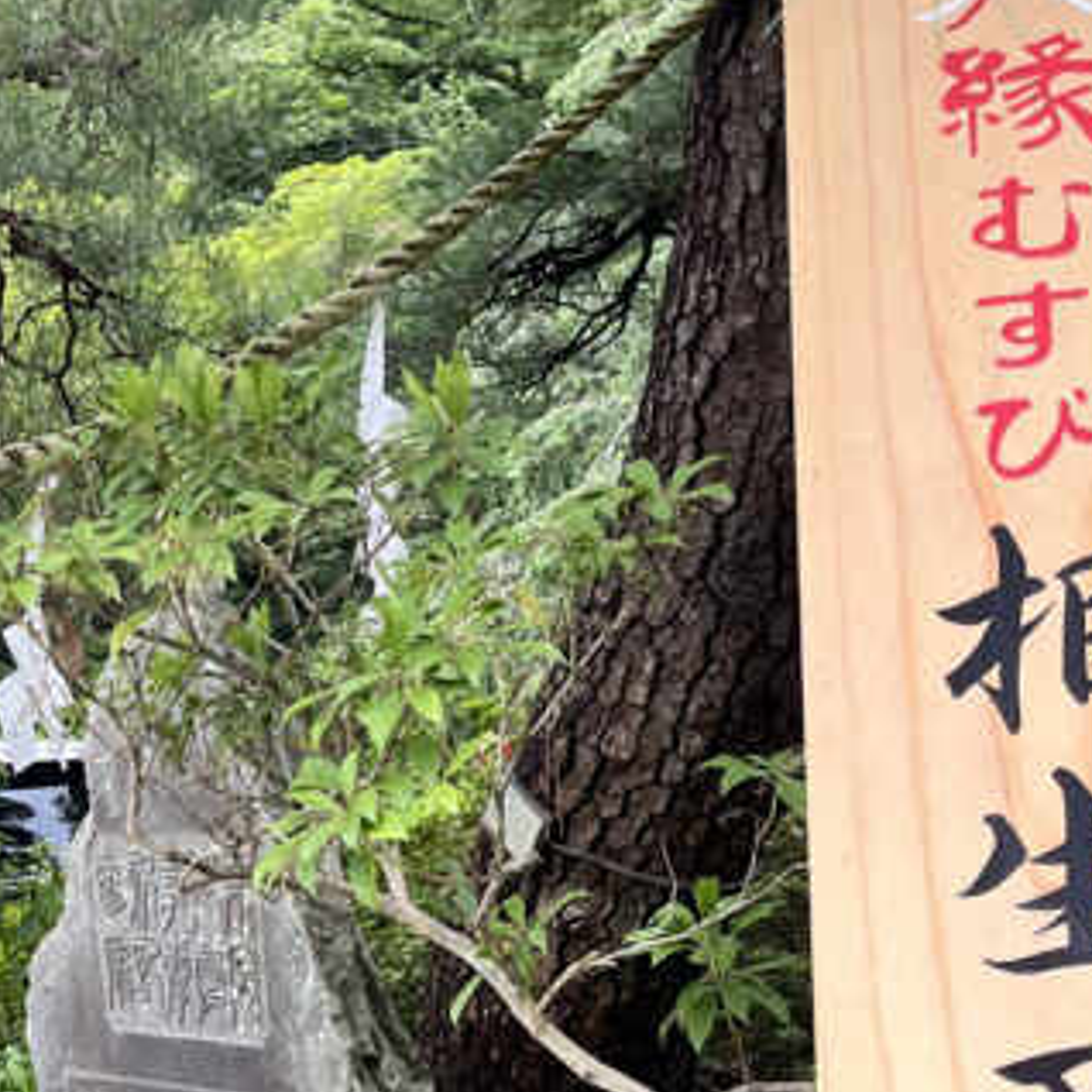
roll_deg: -0.5
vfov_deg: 23.3
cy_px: 460
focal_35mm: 74
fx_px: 2641
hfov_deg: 22.8
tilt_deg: +4.8
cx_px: 100
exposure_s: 1/122
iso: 32
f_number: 1.6
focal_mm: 5.1
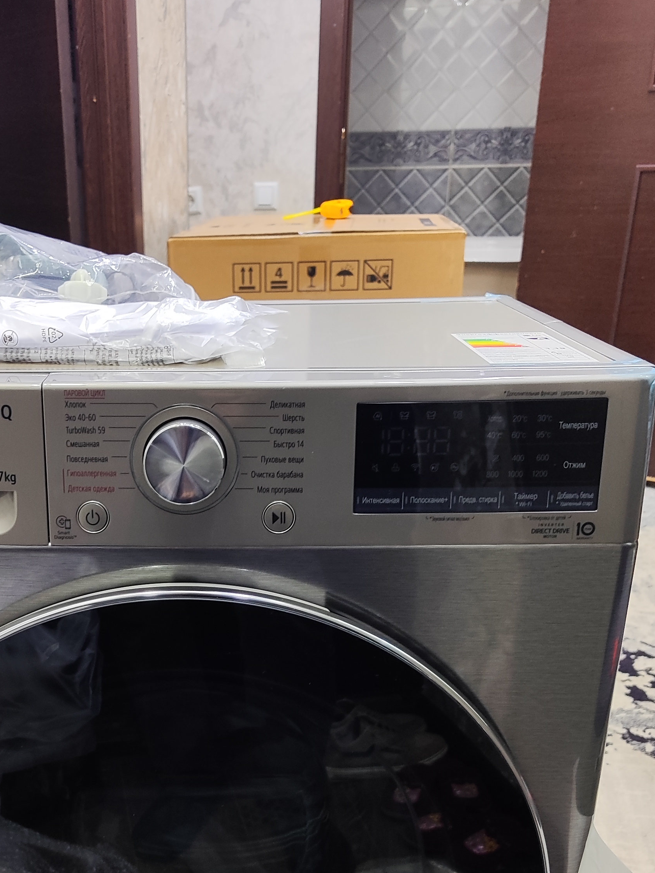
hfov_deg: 33.9
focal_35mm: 42
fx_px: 1060
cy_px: 646
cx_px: 192
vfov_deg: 43.5
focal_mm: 5.4
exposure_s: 1/50
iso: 92
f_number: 1.8
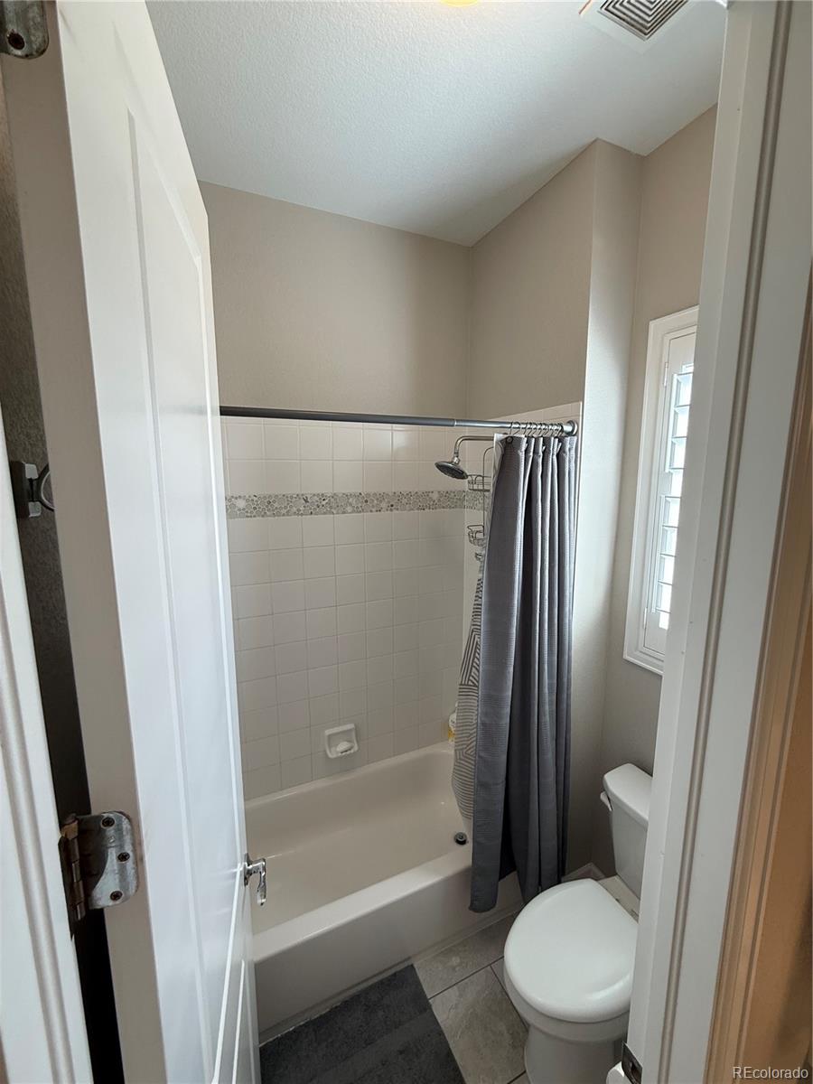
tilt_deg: -9.7
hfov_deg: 85.7
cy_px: 542
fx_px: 438
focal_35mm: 14
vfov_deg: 102.1
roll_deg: -1.4
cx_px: 406
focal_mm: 2.22
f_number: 2.2
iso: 100
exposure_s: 1/120
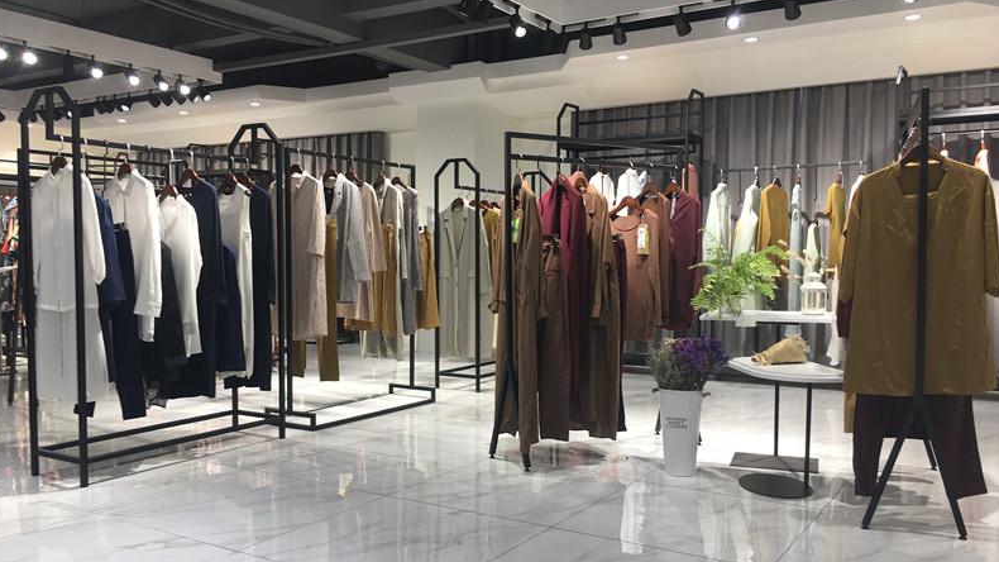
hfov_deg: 61.0
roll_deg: -0.8
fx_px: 847
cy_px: 295
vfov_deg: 36.6
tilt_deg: -1.7
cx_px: 498
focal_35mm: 32
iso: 25
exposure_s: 1/50
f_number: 2.2
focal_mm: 4.15
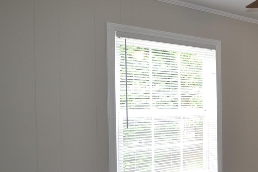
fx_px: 265
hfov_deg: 42.6
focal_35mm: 37
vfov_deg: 35.6
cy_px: 114
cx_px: 273
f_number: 4
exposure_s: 1/80
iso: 400
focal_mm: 10
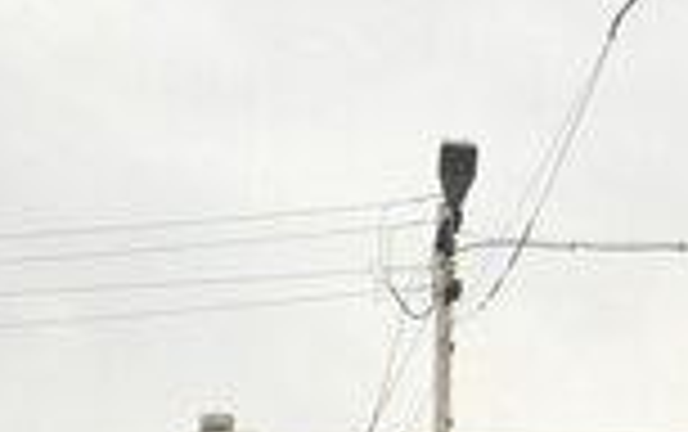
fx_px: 1802
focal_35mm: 96
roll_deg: +0.7
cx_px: 571
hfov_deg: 21.3
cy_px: 958
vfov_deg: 11.7
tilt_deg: -0.4
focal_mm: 3.99
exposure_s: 1/100
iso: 32
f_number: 1.8
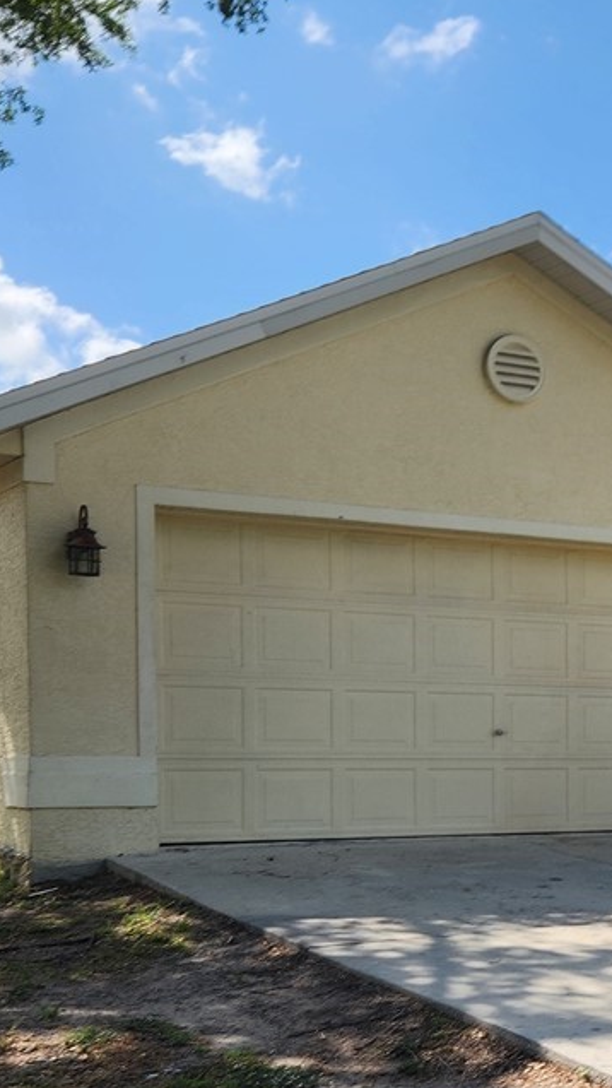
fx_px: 1817
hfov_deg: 17.6
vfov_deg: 32.8
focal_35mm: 63
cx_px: 843
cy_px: 792
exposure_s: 1/1546
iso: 20
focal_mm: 5.4
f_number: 1.8
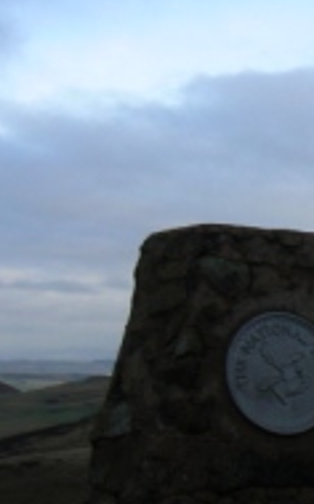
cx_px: 463
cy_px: 397
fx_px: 1192
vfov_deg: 23.5
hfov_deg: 14.1
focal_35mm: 87
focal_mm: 6
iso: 80
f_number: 3.2
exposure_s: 1/500
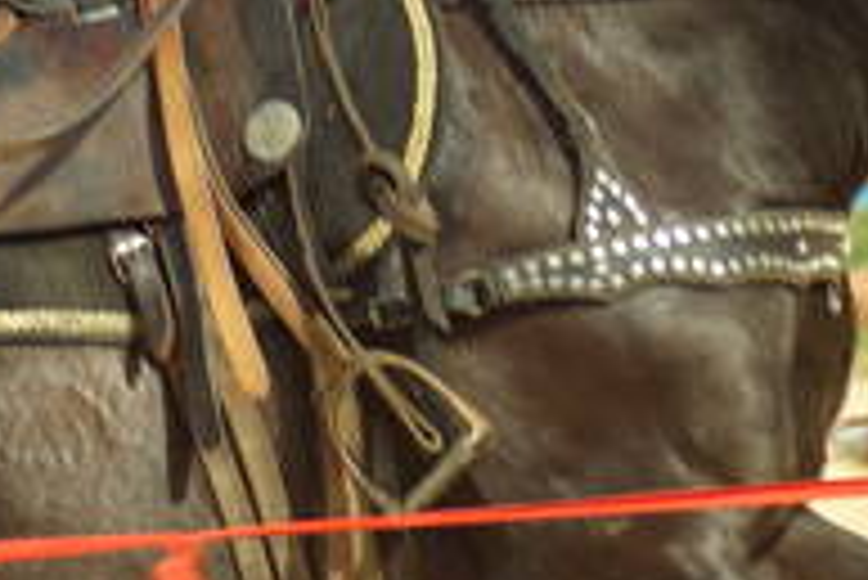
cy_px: -74
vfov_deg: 2.7
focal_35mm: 513
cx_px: 492
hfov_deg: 4.0
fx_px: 12378
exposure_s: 1/200
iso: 100
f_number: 5
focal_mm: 110
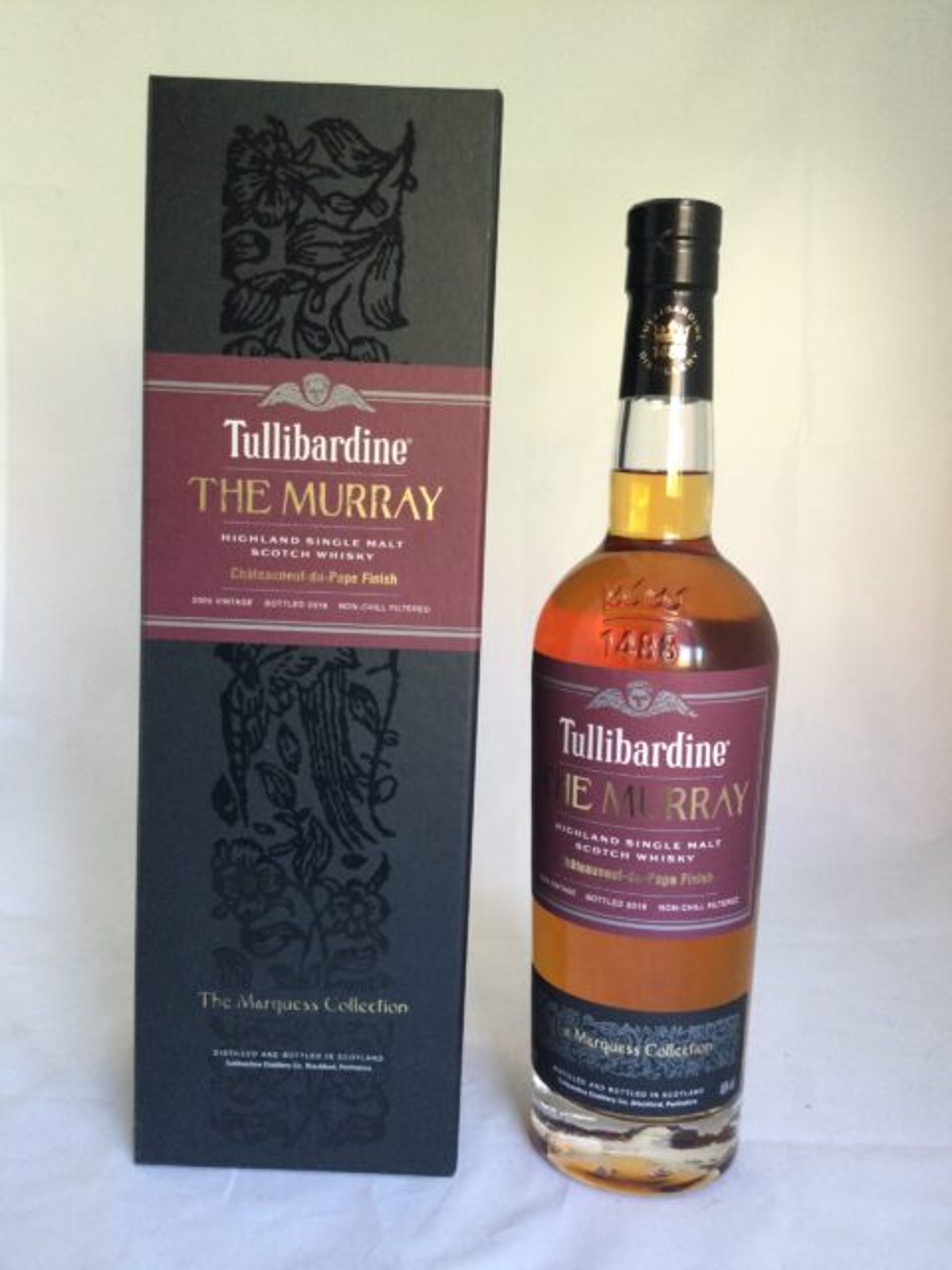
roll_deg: -1.2
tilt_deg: -6.7
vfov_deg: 58.4
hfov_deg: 45.4
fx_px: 1137
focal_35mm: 31
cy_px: 635
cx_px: 476
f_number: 2.4
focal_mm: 3.3
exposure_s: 1/33
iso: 125
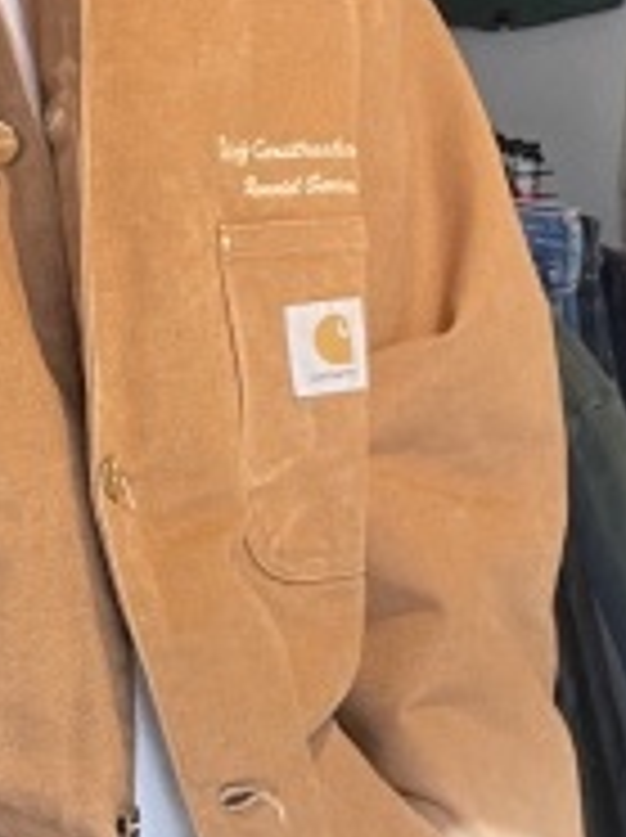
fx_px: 2344
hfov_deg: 15.0
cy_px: 868
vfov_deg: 19.6
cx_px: 23
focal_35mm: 97
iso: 100
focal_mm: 2.71
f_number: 2.2
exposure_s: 1/68
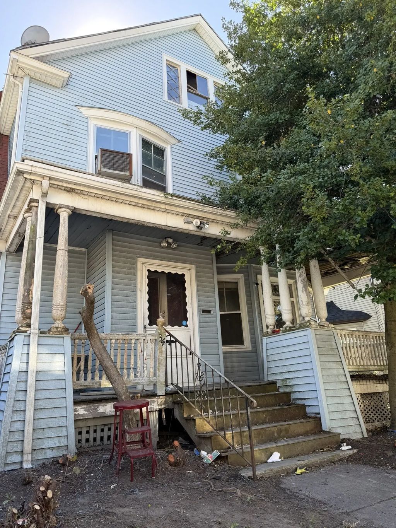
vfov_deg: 71.6
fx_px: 366
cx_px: 198
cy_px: 264
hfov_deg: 56.8
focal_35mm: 24
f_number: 1.78
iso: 80
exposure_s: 1/453
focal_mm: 6.76
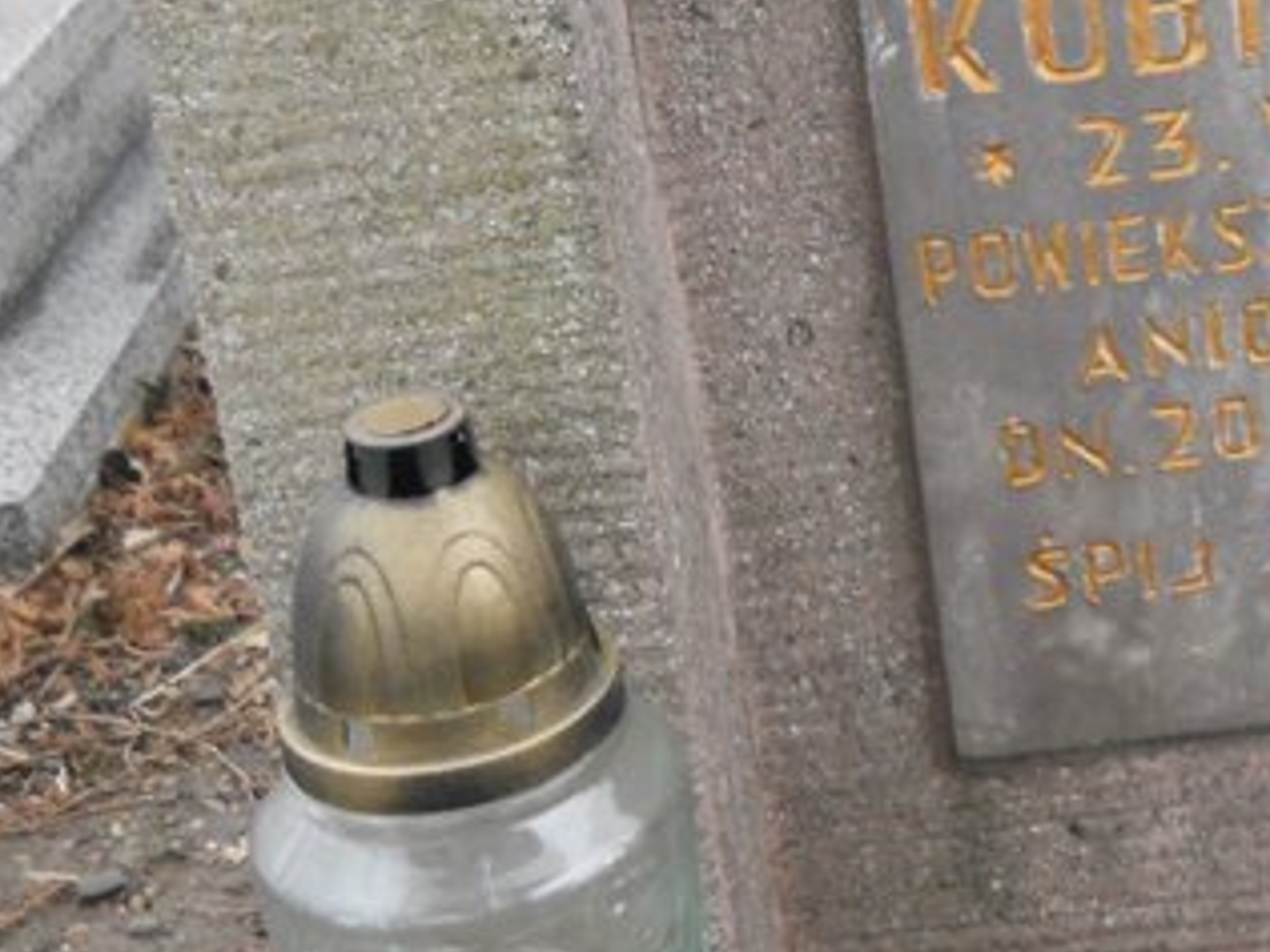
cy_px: 28
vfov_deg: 17.4
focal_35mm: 83
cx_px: 1246
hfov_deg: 22.7
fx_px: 3045
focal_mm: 6.72
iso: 400
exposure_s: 1/125
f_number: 3.1
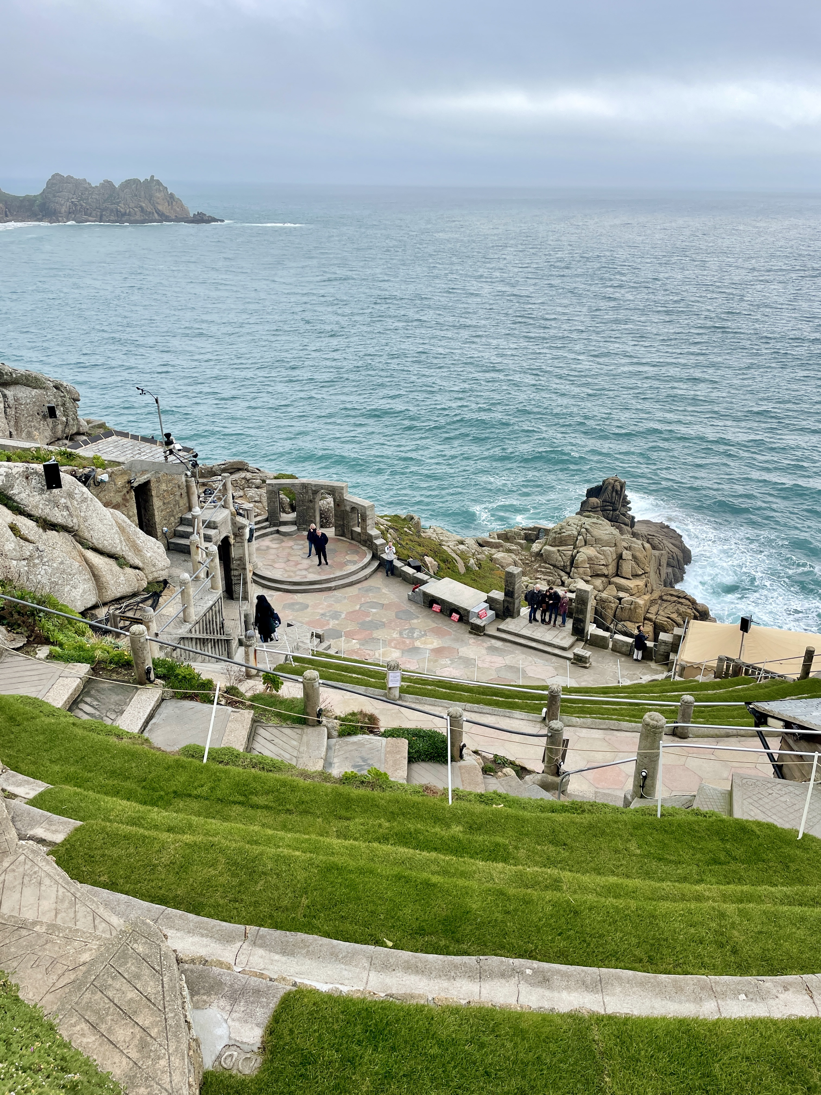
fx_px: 822
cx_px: 410
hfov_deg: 53.1
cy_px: 548
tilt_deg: -23.8
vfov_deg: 67.3
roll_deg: -0.3
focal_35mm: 26
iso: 32
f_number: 1.6
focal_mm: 4.2
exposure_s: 1/1304
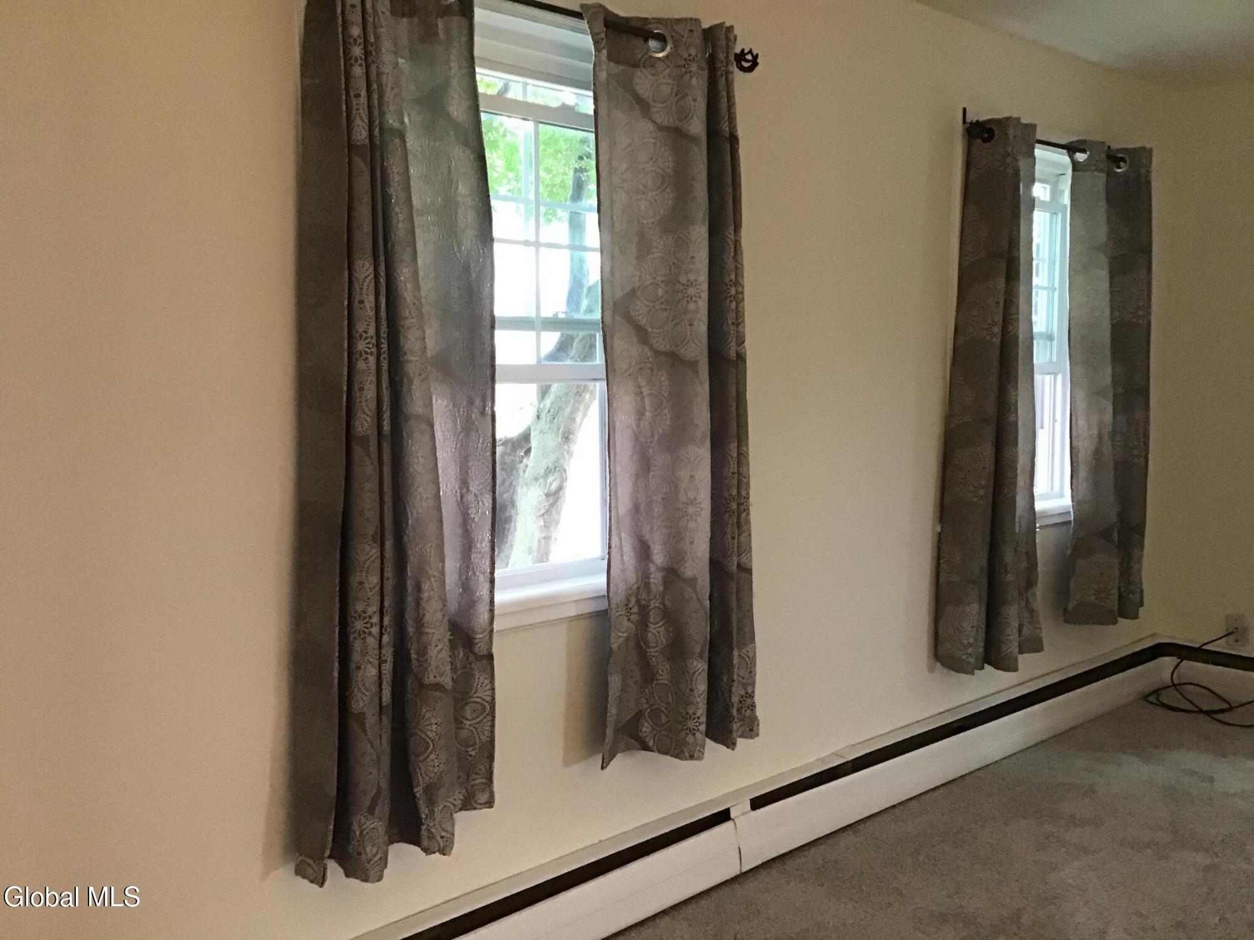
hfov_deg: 58.4
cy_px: 470
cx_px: 627
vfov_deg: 45.4
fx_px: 1123
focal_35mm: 31
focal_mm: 3.3
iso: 160
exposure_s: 1/30
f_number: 2.4
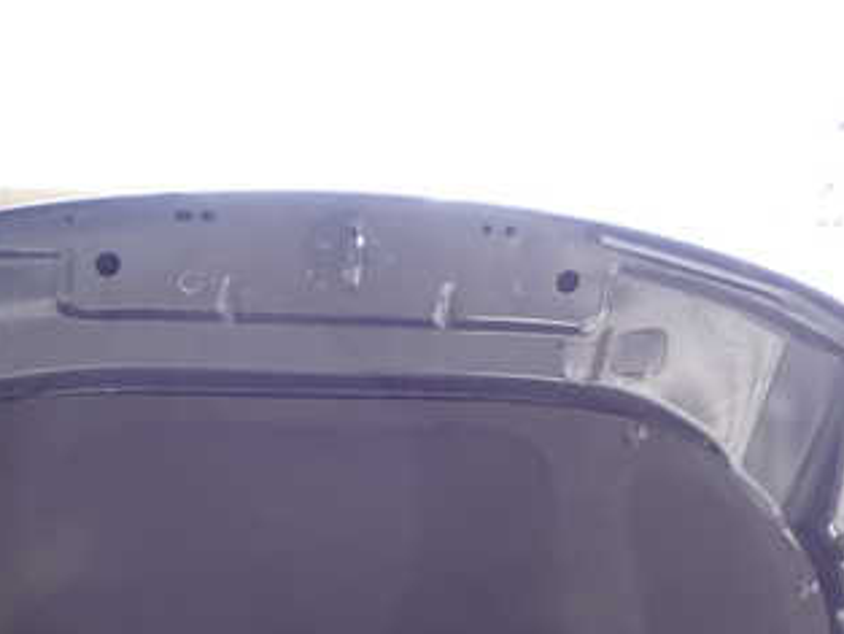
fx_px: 1683
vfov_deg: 21.1
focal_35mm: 69
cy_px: 510
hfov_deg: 27.9
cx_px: 262
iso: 100
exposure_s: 1/100
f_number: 2.5
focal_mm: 6.37
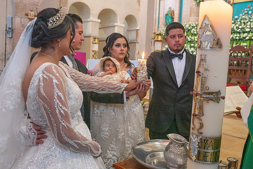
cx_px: 126
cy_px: 84
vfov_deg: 37.9
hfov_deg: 54.4
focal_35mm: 35
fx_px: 246
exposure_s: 1/100
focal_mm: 35
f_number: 5
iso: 2500
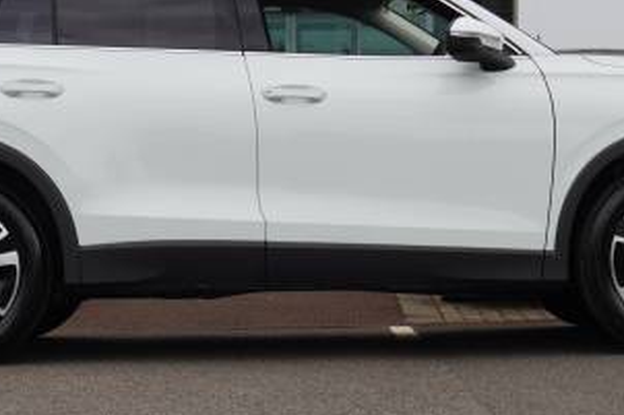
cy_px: 138
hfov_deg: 18.9
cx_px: 298
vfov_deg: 12.6
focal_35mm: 108
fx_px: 1871
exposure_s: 1/200
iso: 100
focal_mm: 34
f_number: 6.3
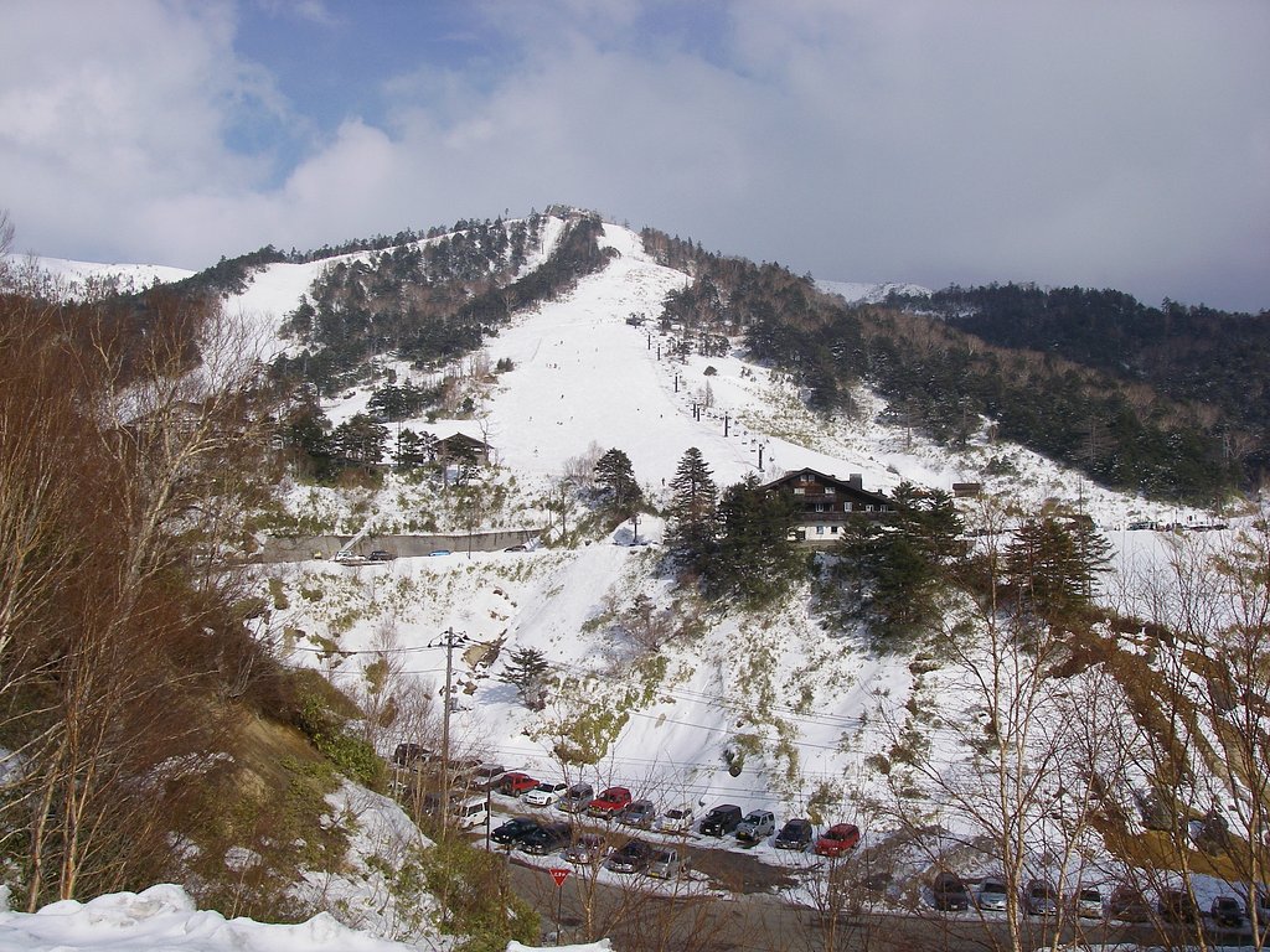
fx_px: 1394
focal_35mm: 38
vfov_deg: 37.7
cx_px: 635
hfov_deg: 49.0
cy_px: 476
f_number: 6.6
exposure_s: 1/500
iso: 64
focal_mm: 6.3
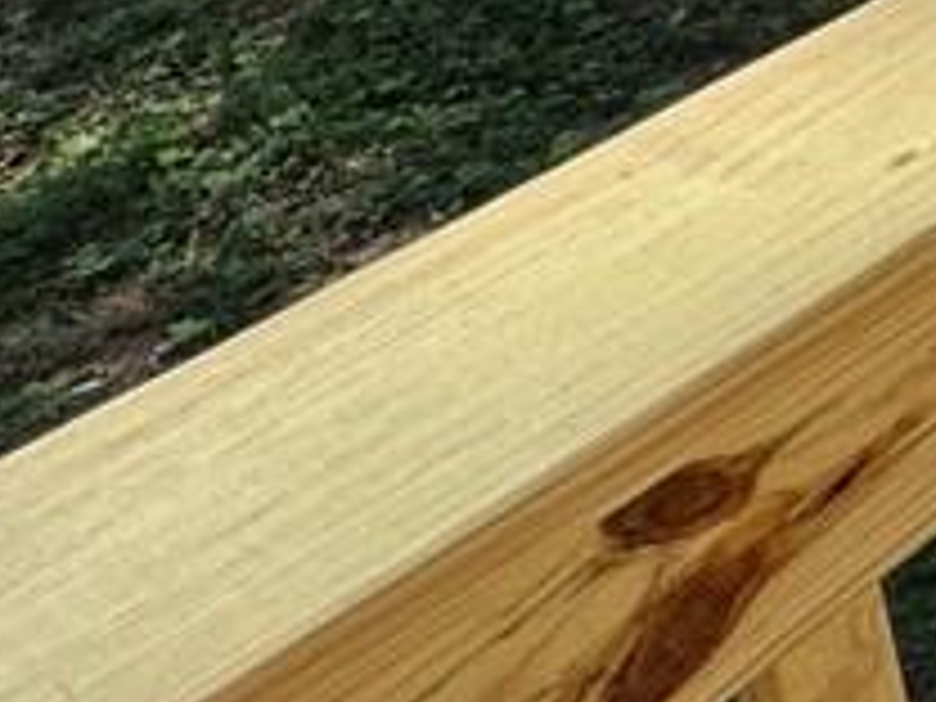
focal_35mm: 69
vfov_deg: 16.4
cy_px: -698
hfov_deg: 15.3
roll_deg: +1.6
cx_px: 2232
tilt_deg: -11.6
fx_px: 1866
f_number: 2.2
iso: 40
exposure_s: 1/518
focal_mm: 2.22
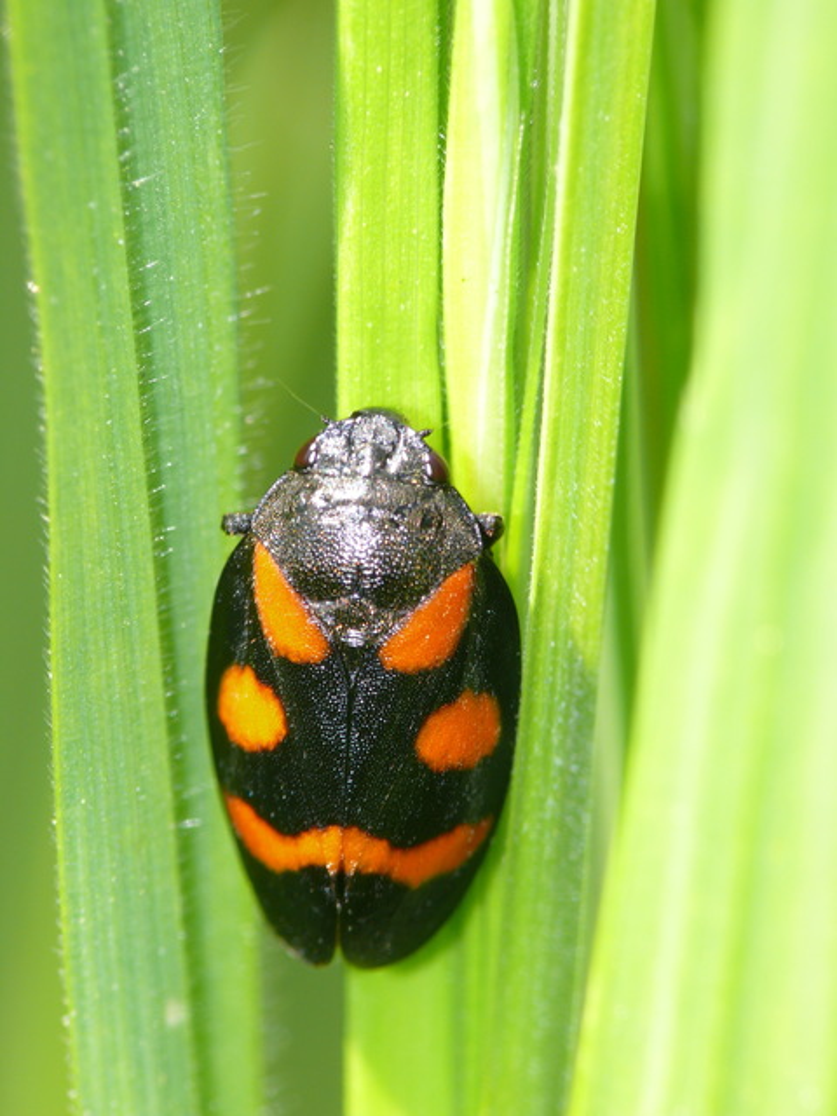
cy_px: 558
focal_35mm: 420
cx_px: 418
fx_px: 13541
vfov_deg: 4.7
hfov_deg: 3.5
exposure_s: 1/60
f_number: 8
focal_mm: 88.8
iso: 100
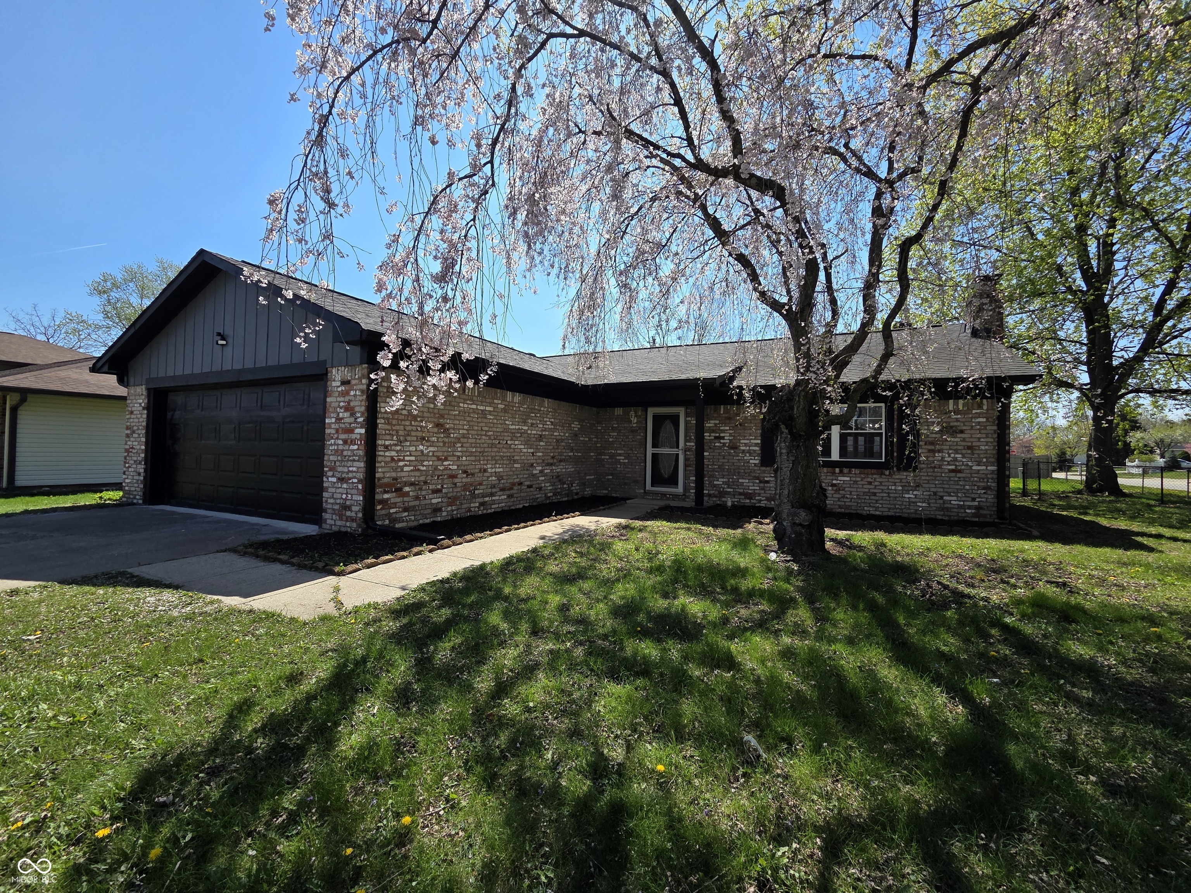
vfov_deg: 89.9
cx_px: 596
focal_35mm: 13
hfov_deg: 106.2
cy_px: 446
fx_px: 447
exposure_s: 1/1571
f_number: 2.2
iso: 50
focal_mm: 2.2
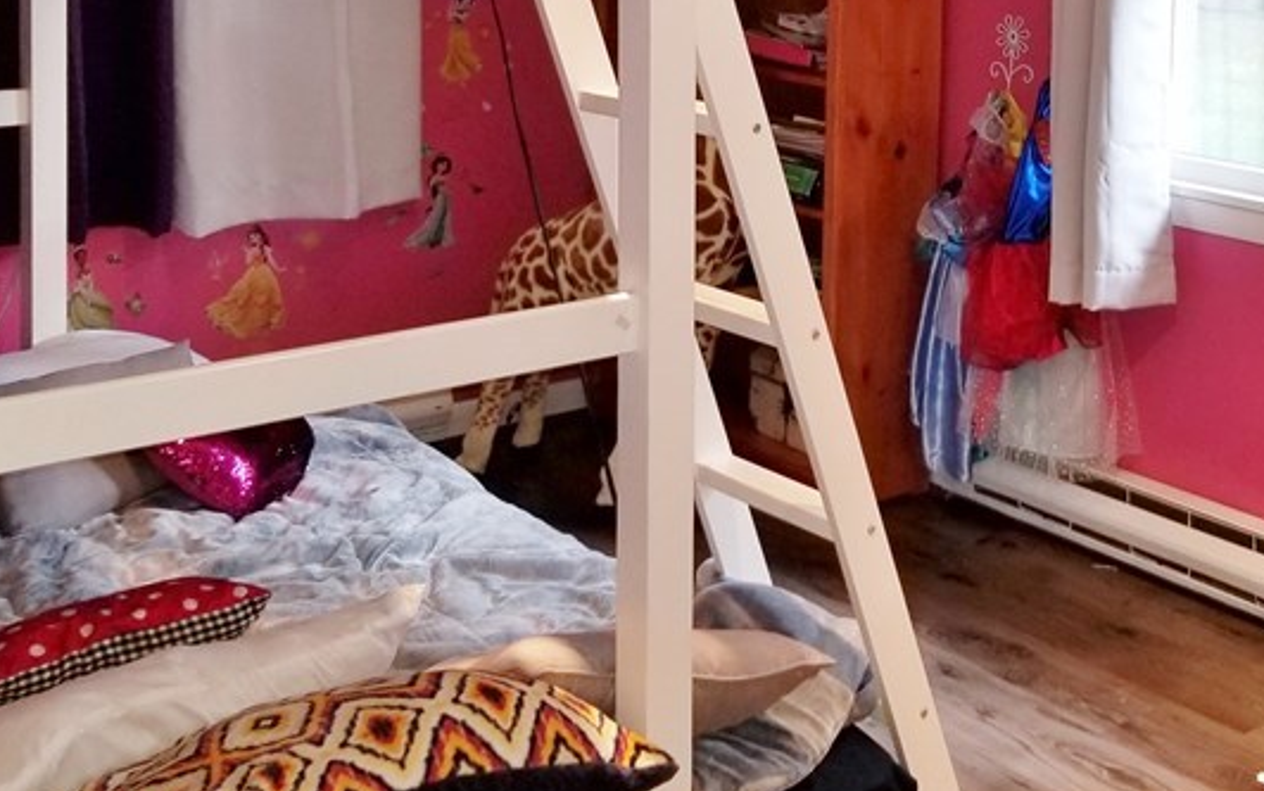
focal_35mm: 53
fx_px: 1827
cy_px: 102
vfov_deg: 23.9
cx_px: 900
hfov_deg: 37.5
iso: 100
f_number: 1.7
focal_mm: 4.25
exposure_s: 1/24
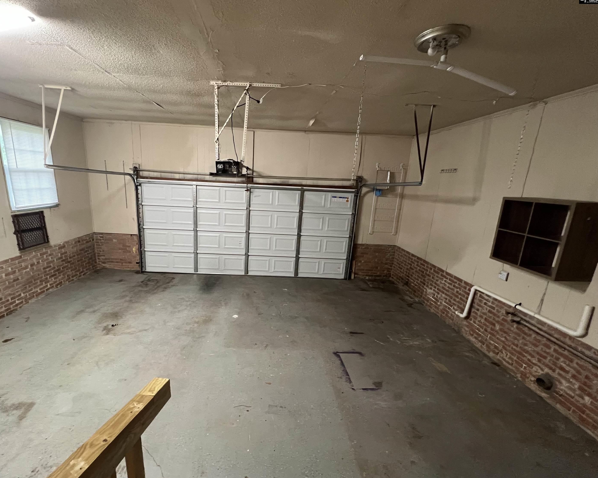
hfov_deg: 100.4
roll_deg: -2.6
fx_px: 248
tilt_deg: -12.3
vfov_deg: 88.0
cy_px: 240
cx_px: 270
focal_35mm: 14
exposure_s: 1/60
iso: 640
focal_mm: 1.57
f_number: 1.8
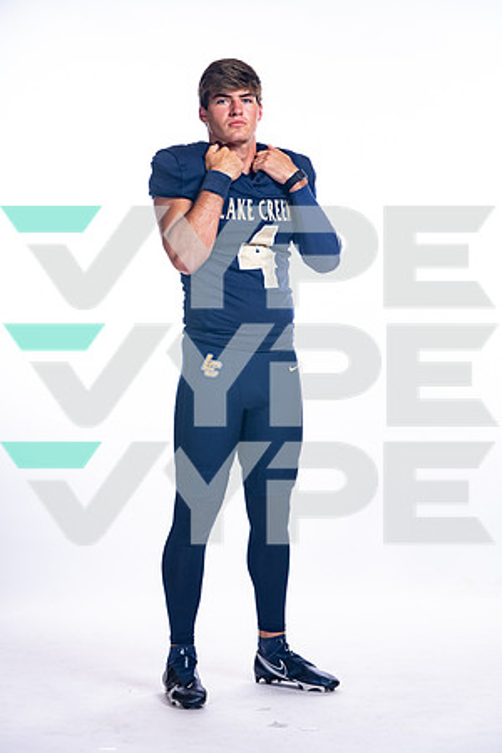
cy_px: 376
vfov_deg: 20.8
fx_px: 2050
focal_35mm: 98
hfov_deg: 14.0
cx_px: 251
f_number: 6.3
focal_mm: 98
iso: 400
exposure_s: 1/250
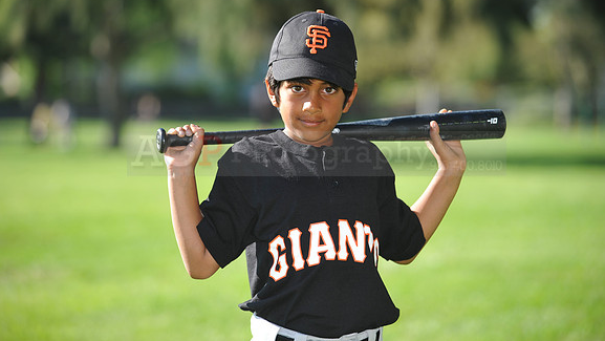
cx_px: 303
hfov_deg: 13.2
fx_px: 2616
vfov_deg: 7.5
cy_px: 145
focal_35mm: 163
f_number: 4
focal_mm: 155
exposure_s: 1/640
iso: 200
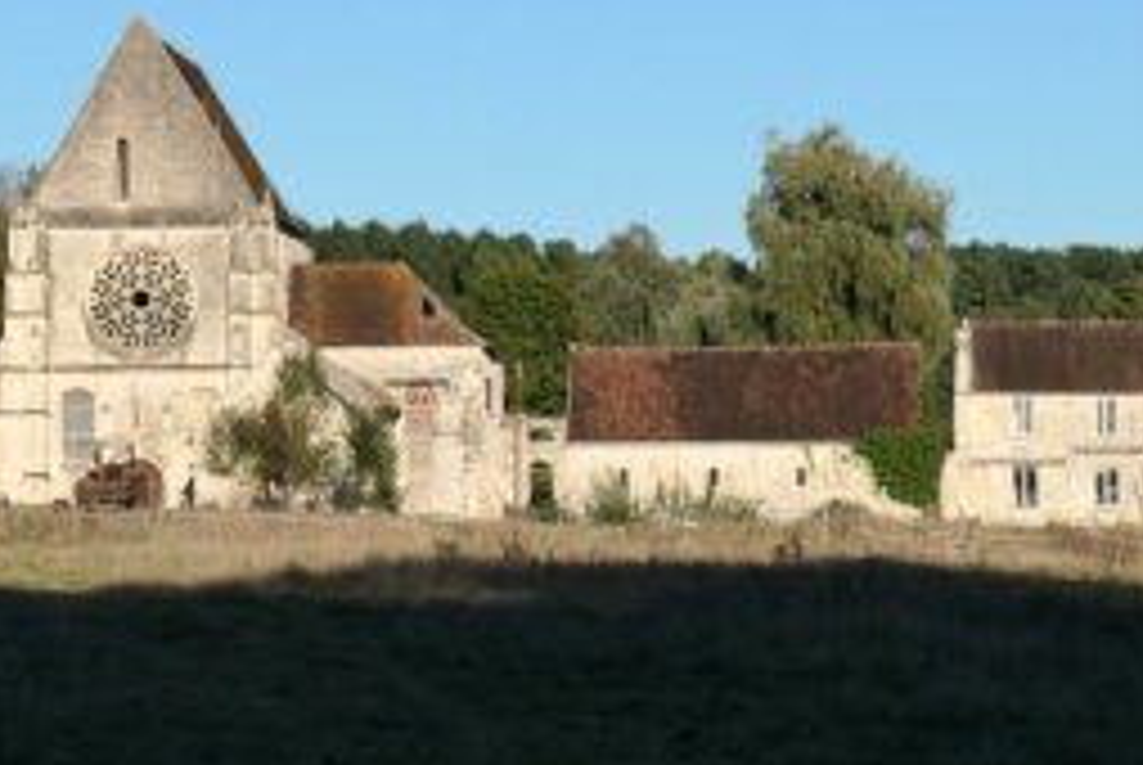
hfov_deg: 12.1
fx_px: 5404
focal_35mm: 170
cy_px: 376
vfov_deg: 8.1
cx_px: 630
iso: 200
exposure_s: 1/1000
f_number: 6.3
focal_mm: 39.6
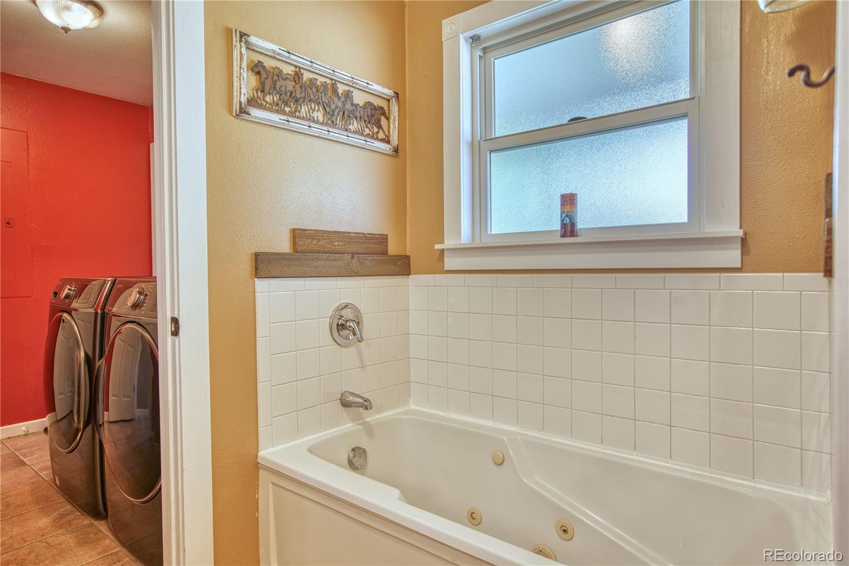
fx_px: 472
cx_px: 424
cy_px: 283
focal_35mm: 20
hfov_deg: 84.0
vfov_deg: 62.0
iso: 500
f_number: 4
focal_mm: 20
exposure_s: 1/50
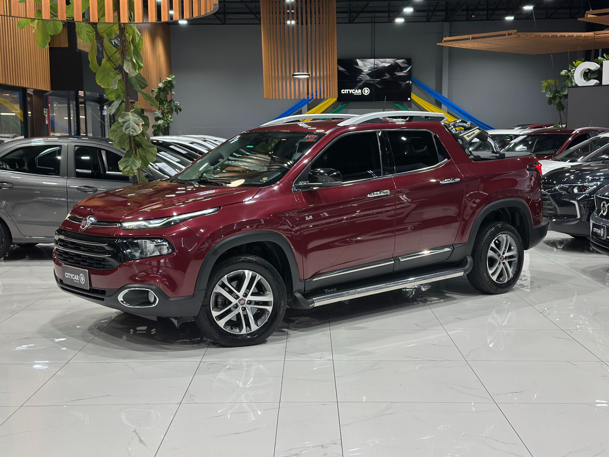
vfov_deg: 30.3
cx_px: 304
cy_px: 228
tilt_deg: -6.6
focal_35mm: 48
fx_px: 844
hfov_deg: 39.7
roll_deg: +0.3
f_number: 1.78
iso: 200
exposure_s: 1/120
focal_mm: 6.86
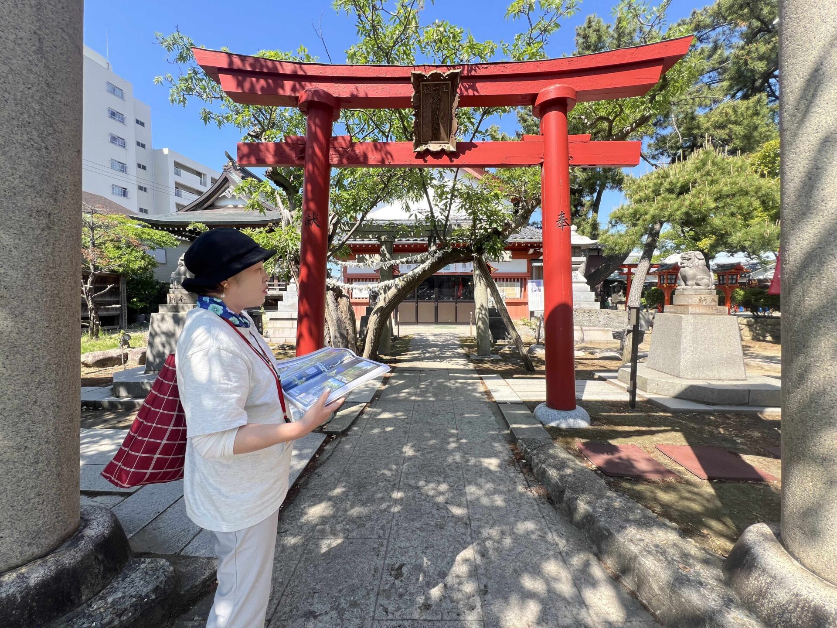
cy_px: 314
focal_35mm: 13
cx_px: 418
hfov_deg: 106.2
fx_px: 314
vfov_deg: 89.9
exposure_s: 1/561
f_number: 1.8
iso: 32
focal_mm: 1.57
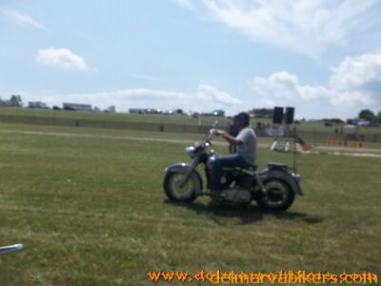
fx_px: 297
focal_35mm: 27
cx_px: 190
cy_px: 143
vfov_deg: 51.4
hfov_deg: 65.3
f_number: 8.9
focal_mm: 4.9
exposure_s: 1/250
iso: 80
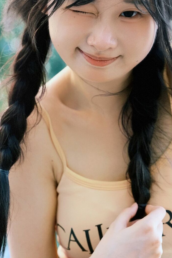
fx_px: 903
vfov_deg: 16.2
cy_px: 86
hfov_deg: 10.9
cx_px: 77
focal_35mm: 126
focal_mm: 55
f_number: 2.8
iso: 640
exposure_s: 1/250
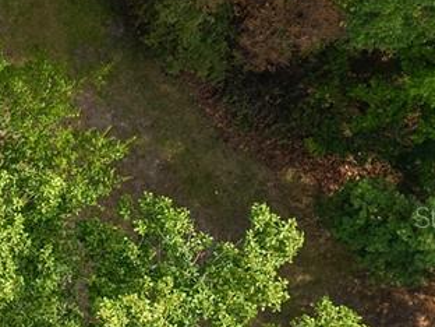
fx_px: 1546
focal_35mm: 123
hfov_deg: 12.8
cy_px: 217
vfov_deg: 12.0
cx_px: -569
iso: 130
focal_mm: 8.67
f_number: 1.8
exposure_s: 1/730
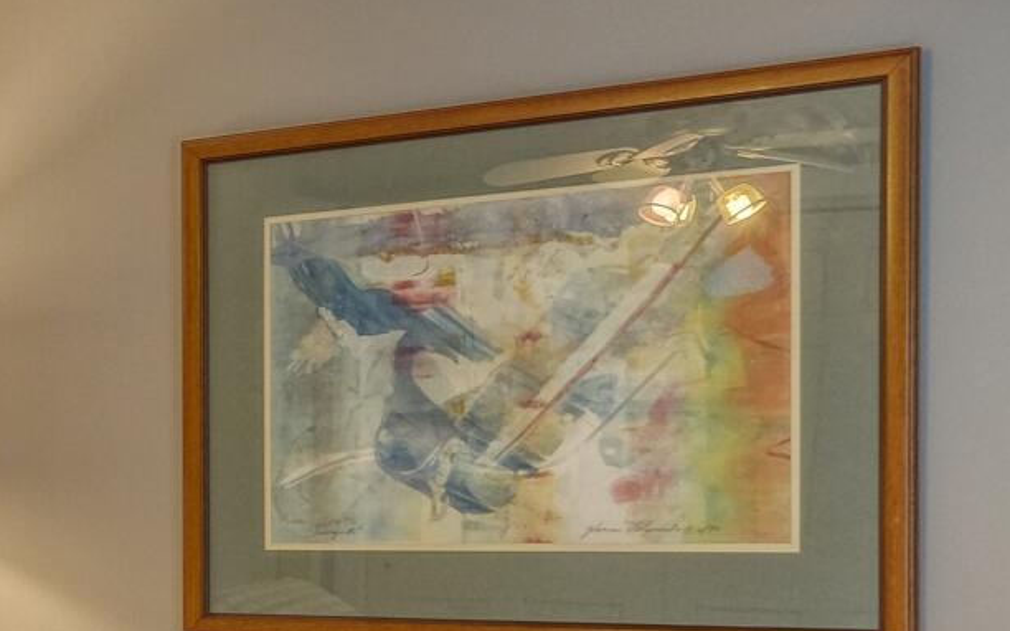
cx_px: -576
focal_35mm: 75
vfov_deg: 17.2
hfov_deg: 21.9
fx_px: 2064
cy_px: 532
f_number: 4
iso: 800
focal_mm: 10
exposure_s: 1/3.1
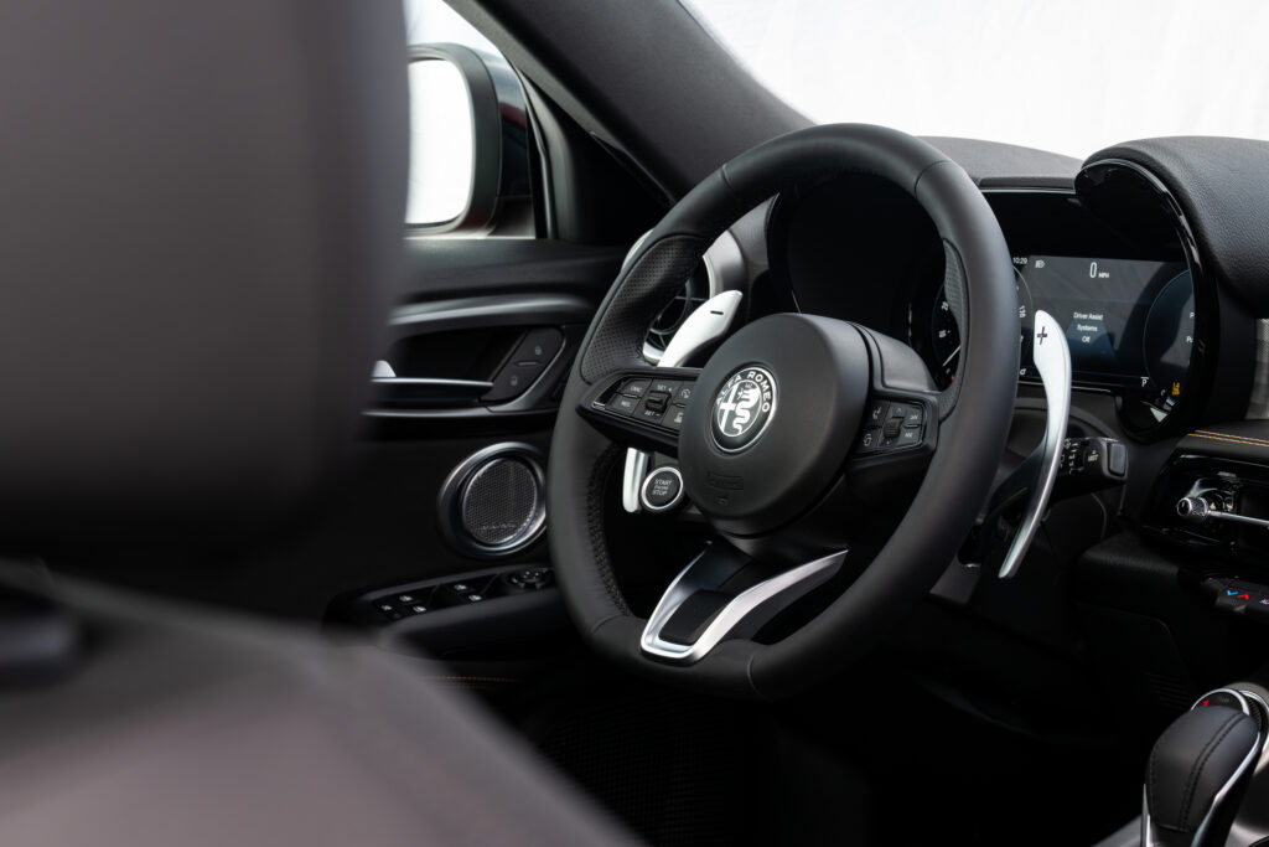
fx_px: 2468
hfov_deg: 28.8
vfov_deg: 19.5
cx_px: 634
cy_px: 424
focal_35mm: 70
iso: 400
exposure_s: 1/25
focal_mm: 70
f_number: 10
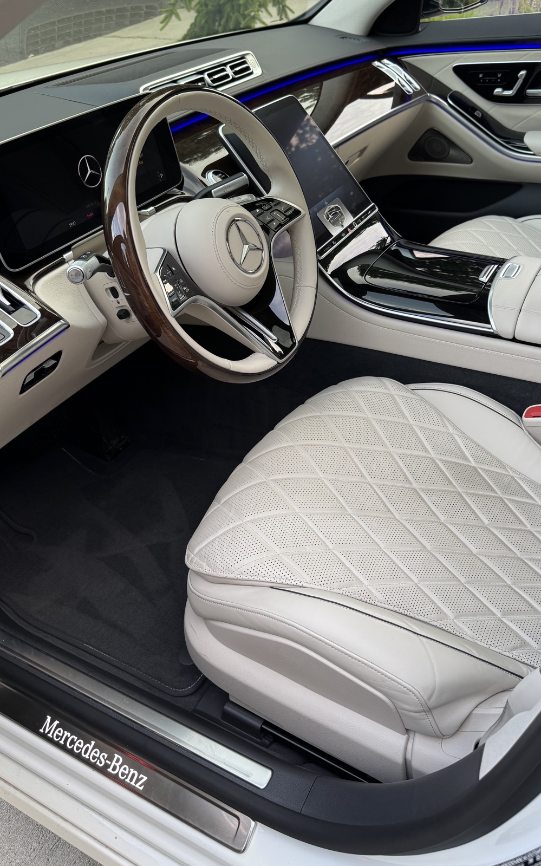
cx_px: 310
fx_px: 661
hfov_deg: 44.4
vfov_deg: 66.4
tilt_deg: -37.6
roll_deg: -1.1
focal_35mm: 28
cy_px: 397
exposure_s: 1/121
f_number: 1.78
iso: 160
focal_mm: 6.76
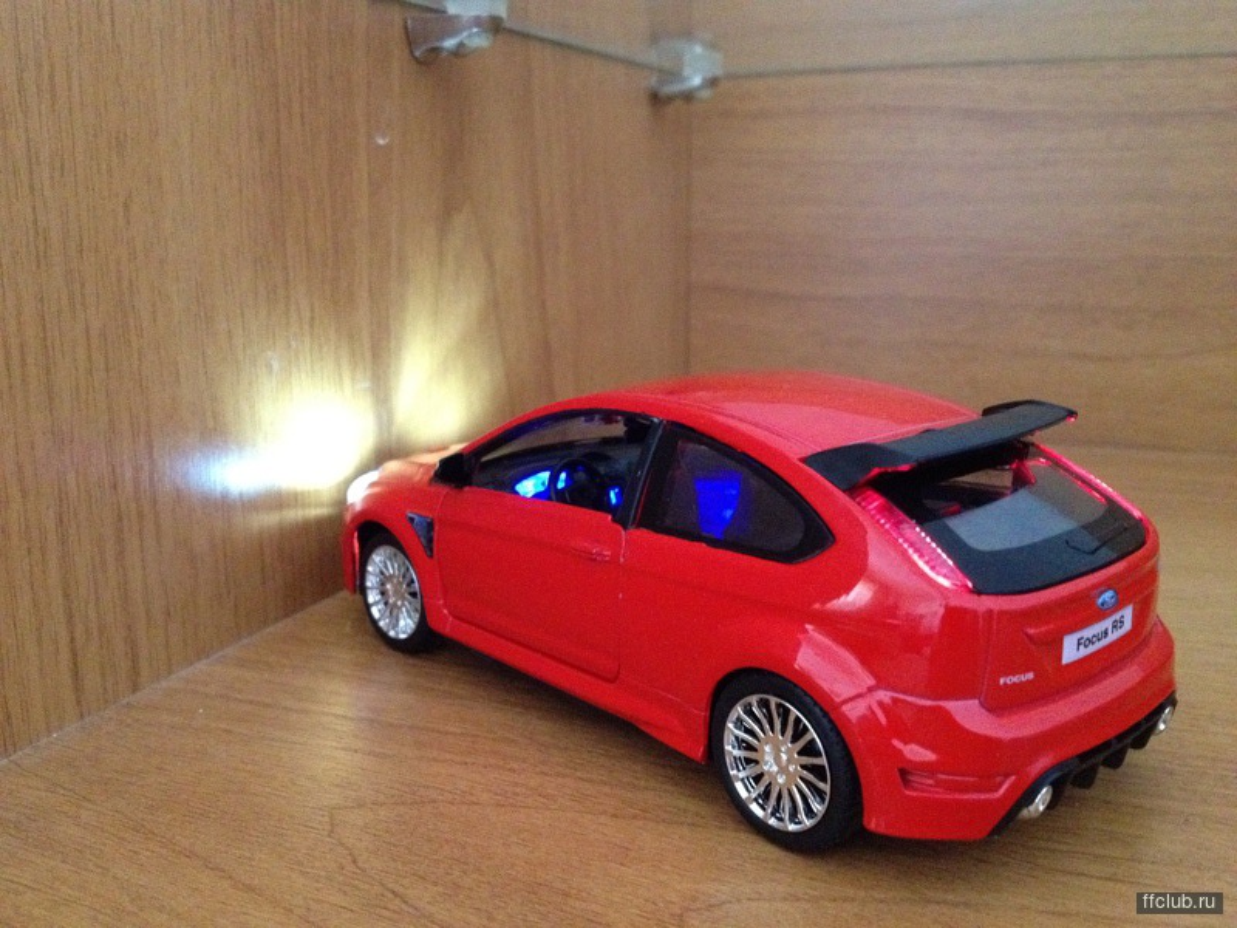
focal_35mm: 35
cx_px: 618
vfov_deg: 40.7
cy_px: 464
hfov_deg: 52.6
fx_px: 1251
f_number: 2.4
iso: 800
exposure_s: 1/15
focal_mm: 4.28
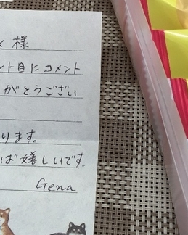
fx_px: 487
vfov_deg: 26.4
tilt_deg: -55.8
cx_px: 108
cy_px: 35
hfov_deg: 21.8
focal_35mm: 70
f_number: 2.2
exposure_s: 1/40
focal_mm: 4.15
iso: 25
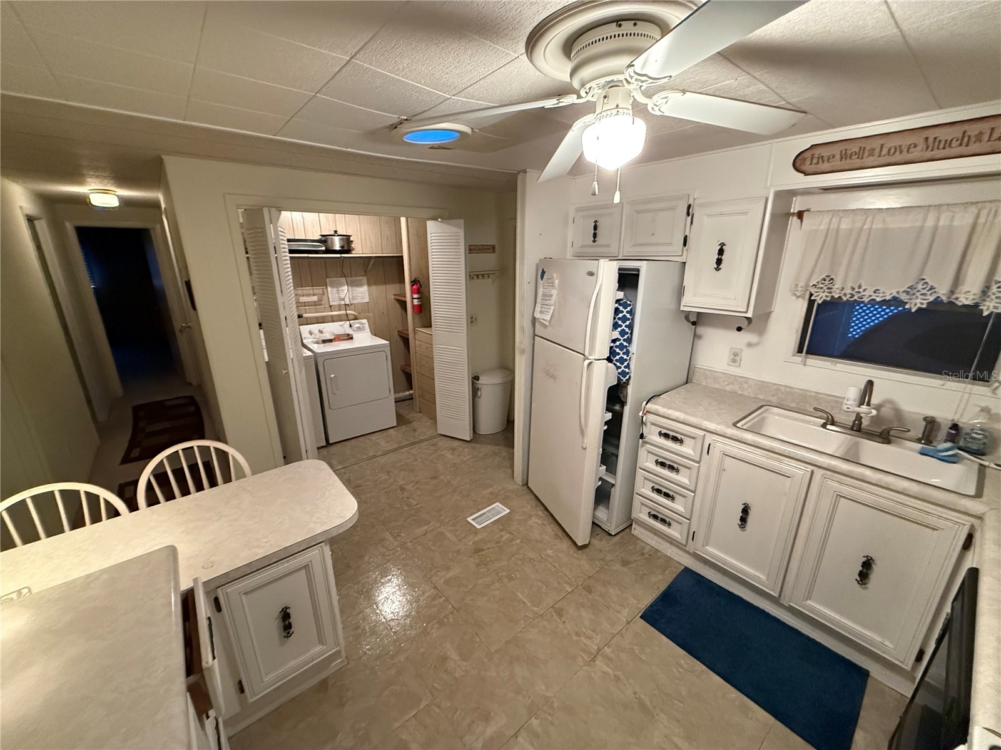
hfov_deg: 102.1
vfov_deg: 85.7
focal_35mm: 14
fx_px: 405
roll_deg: +0.5
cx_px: 500
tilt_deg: -16.9
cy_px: 375
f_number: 2.2
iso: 1000
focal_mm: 2.22
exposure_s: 1/60
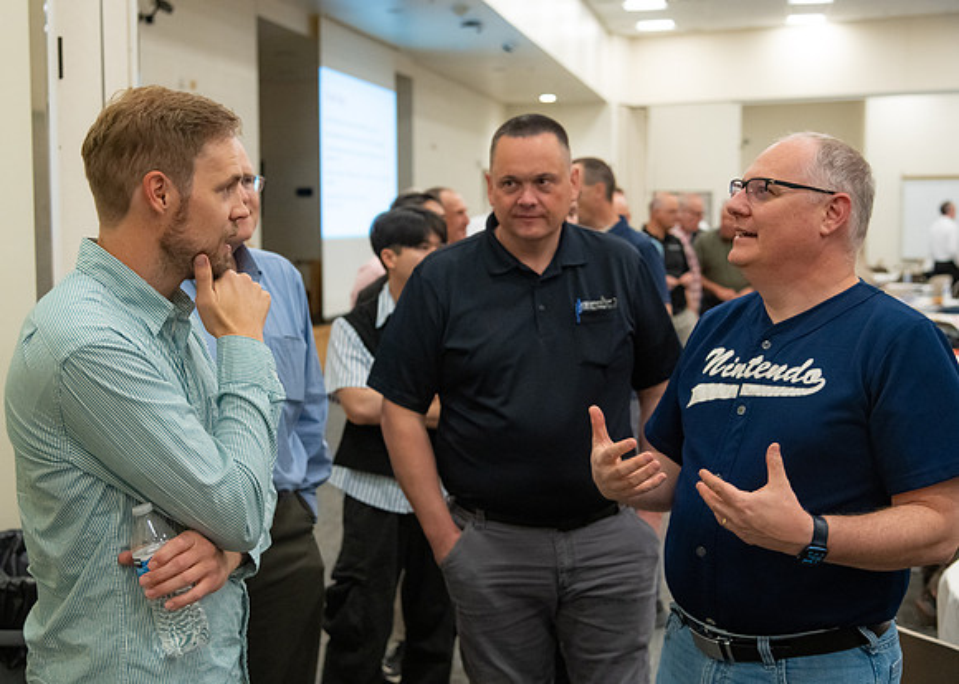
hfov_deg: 38.4
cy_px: 325
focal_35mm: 51
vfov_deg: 27.9
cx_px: 443
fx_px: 1377
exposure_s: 1/250
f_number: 4
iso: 2500
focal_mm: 46
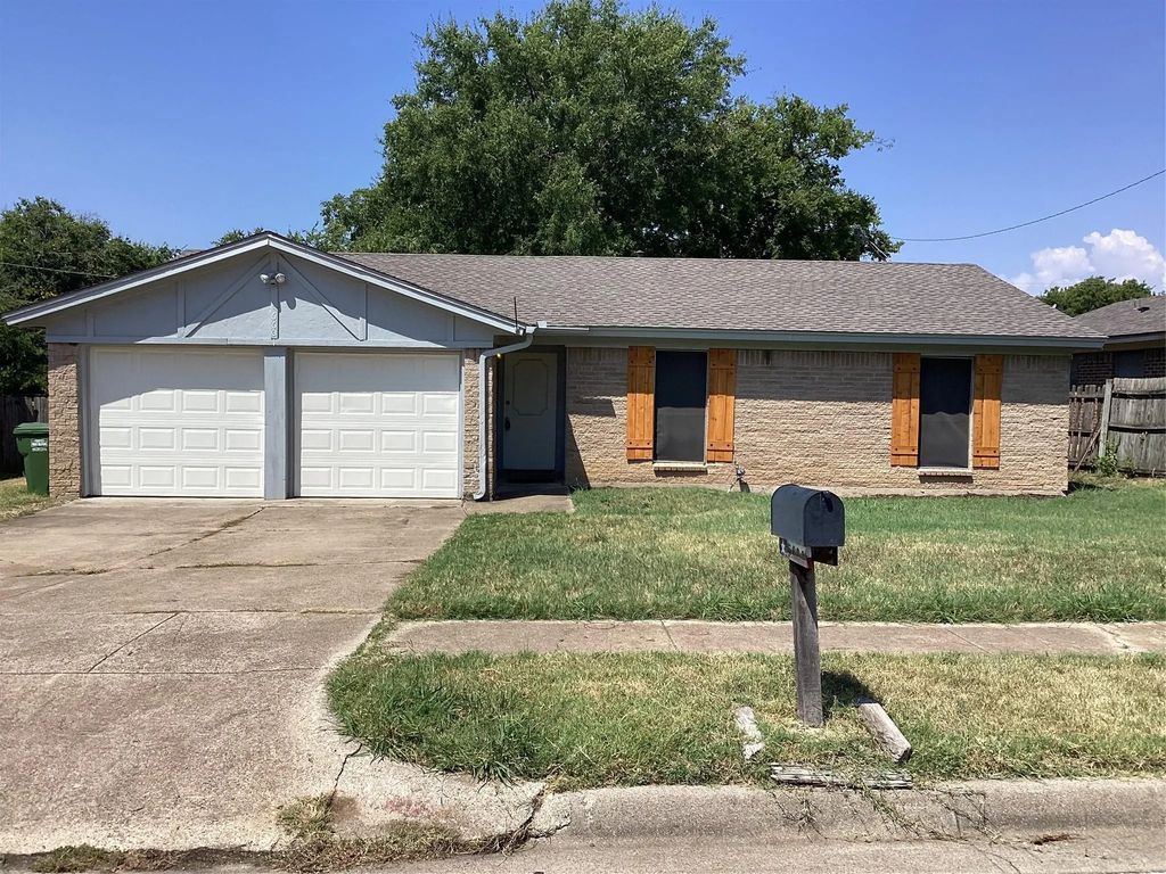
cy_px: 437
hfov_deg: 58.4
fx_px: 1044
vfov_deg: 45.4
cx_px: 583
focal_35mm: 31
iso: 25
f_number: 2.4
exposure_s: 1/1631
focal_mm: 3.3
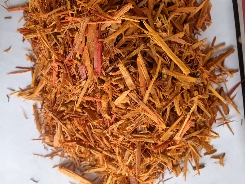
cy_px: 92
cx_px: 122
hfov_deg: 65.3
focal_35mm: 27
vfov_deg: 51.4
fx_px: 191
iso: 1250
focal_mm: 5.75
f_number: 4
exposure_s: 1/100
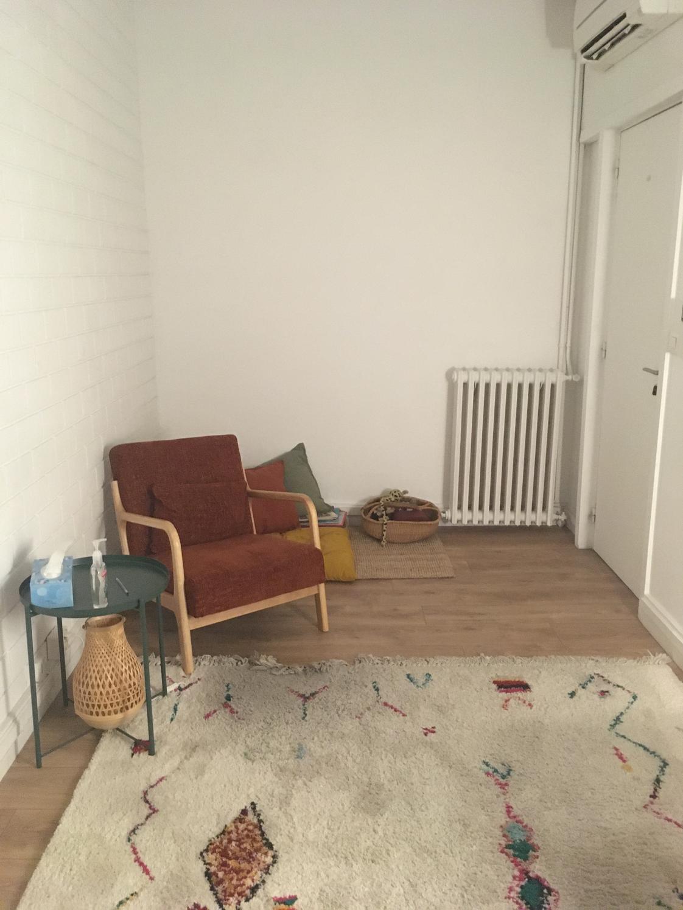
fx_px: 763
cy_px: 455
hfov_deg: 48.2
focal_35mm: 29
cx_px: 342
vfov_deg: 61.7
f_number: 2.2
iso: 320
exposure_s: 1/17
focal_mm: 4.15
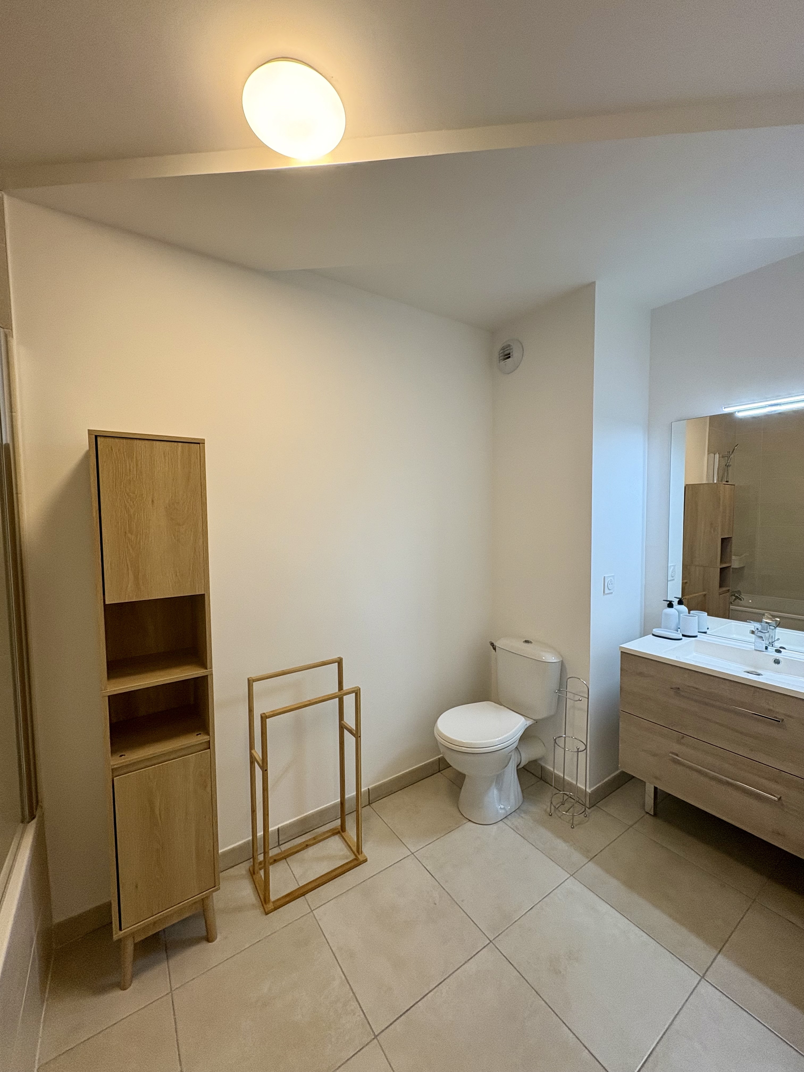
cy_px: 536
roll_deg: +0.4
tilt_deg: -2.1
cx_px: 402
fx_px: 434
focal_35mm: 14
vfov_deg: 102.1
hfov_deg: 85.7
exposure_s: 1/100
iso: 160
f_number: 2.2
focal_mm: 2.22
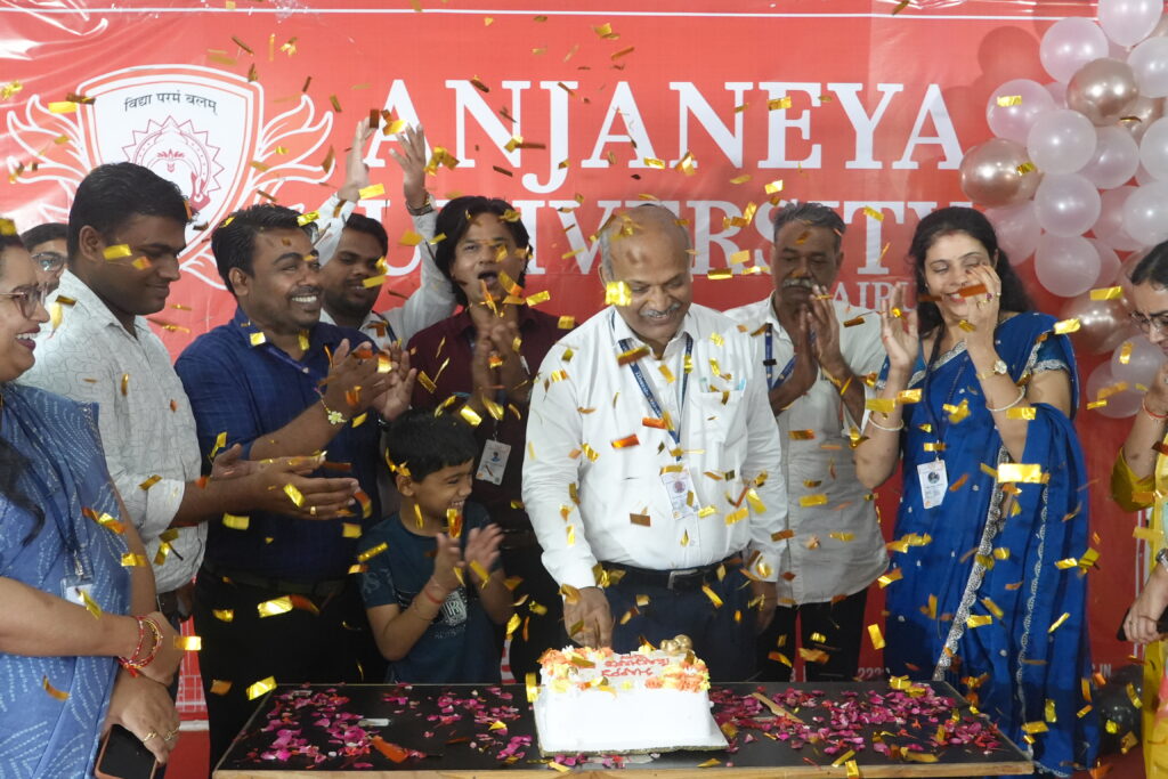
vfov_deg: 36.9
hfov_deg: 53.1
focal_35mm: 36
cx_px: 584
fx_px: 1168
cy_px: 390
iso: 5000
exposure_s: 1/160
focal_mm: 24
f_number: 4
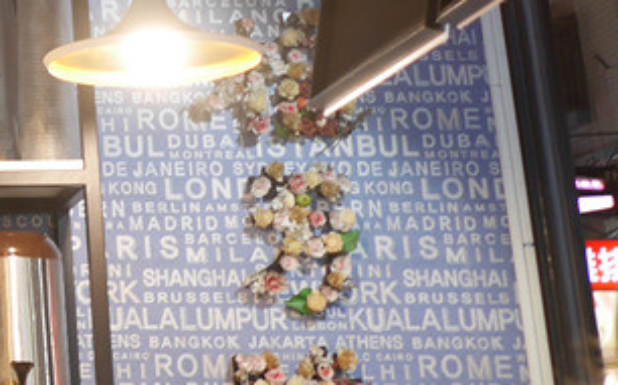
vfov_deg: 12.3
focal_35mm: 104
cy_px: -83
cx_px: -327
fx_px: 1751
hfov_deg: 17.8
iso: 500
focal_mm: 15
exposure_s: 1/60
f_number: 1.7
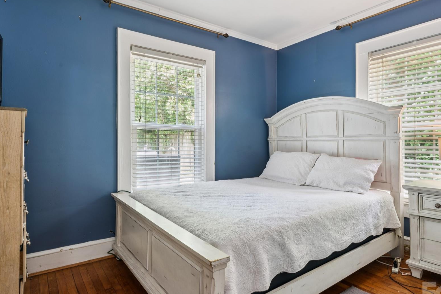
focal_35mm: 22
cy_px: 144
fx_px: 268
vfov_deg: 57.4
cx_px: 223
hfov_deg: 78.8
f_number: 13
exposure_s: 2.5
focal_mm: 16.7
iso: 100
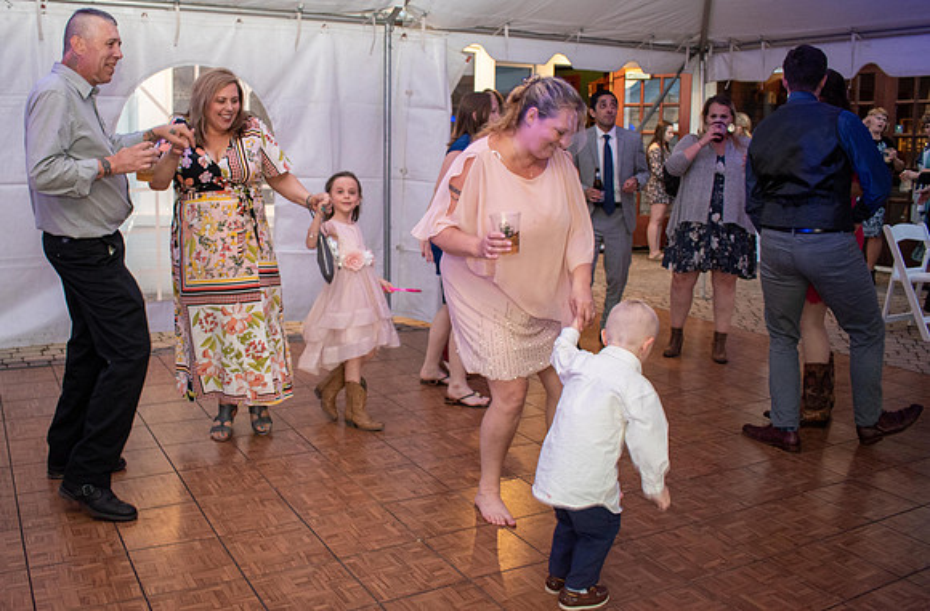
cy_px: 239
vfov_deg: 39.9
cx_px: 372
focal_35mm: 33
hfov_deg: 57.6
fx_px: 837
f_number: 3.5
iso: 1000
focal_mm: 18
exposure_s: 1/60
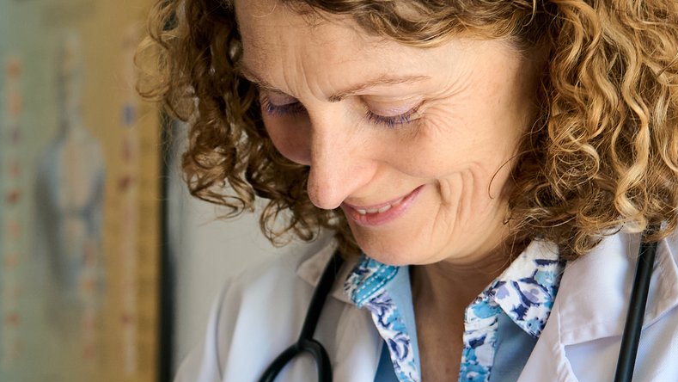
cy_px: 472
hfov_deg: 17.7
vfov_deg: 10.0
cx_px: 41
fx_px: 2140
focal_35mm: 119
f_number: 2.8
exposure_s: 1/250
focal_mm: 35
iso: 800
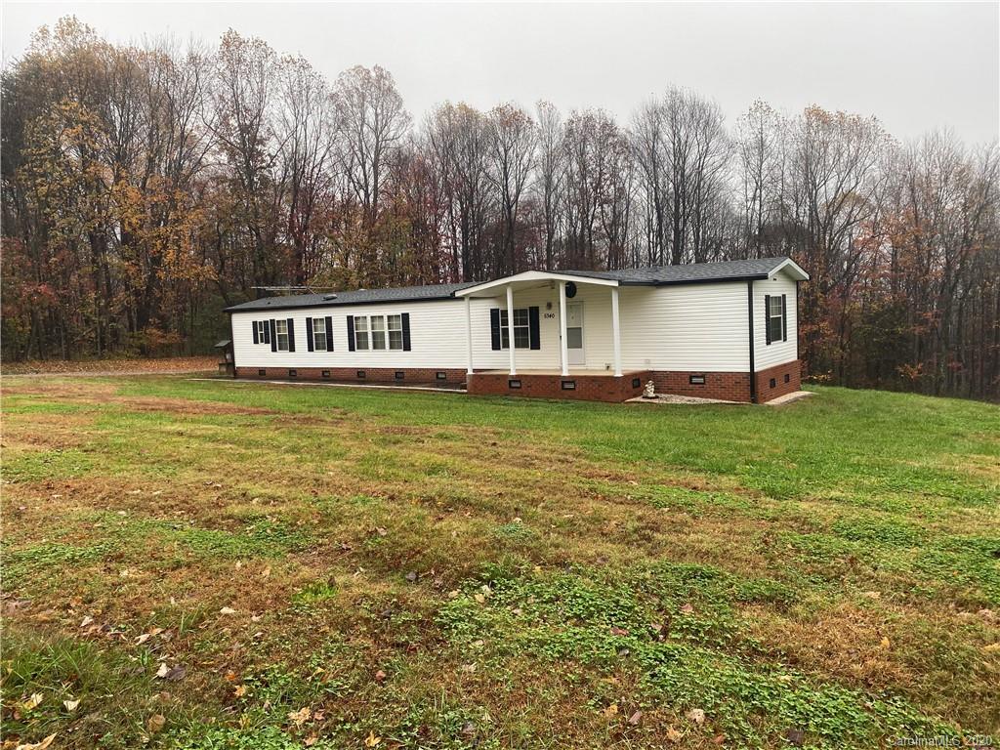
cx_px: 500
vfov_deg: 53.1
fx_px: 751
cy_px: 375
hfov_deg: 67.3
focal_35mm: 26
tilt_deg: -4.3
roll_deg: +2.0
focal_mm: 4.25
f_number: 1.8
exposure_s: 1/154
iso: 32
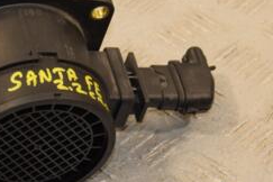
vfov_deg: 7.4
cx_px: 53
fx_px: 1403
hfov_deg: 11.1
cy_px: 94
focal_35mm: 185
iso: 800
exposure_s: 1/200
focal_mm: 50
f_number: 7.1
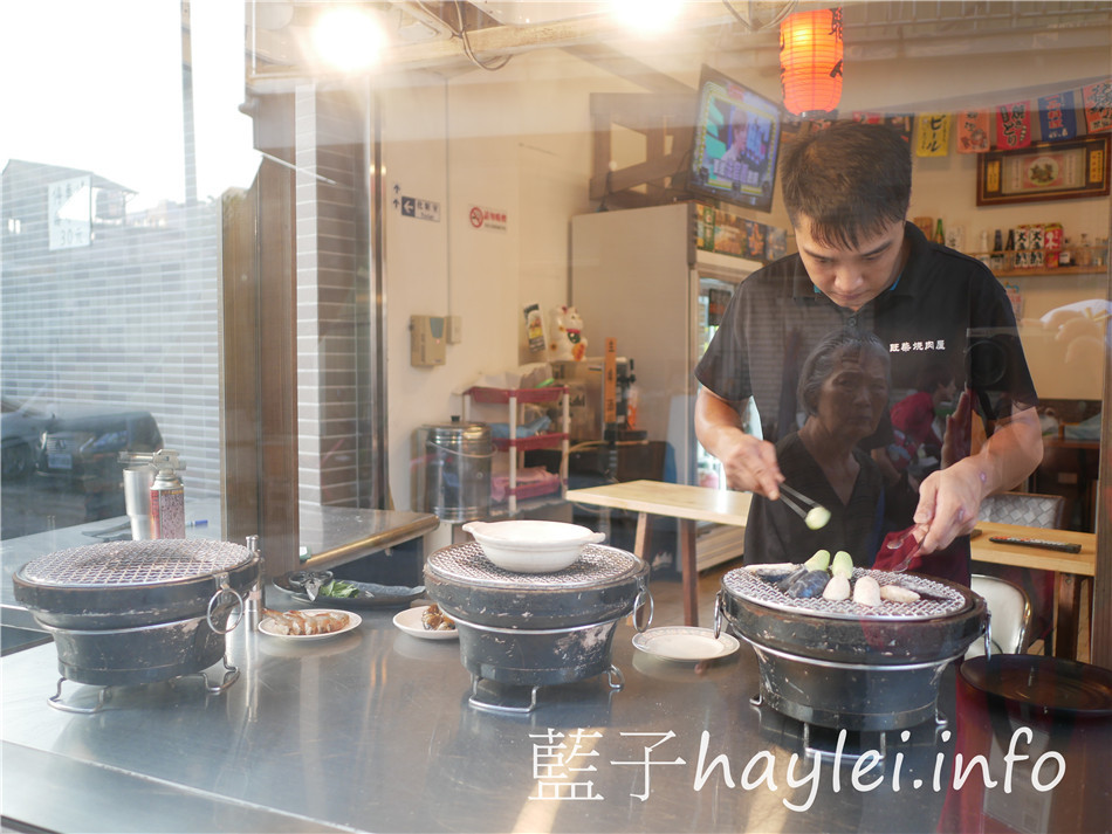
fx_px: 964
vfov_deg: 46.8
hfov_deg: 60.0
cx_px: 556
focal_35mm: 30
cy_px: 417
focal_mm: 15
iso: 200
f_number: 1.7
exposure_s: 1/80
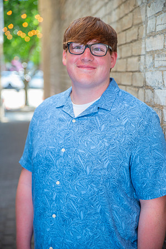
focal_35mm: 58
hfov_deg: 23.4
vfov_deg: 34.5
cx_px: 83
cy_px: 124
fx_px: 401
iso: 160
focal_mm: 58
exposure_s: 1/125
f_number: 2.8
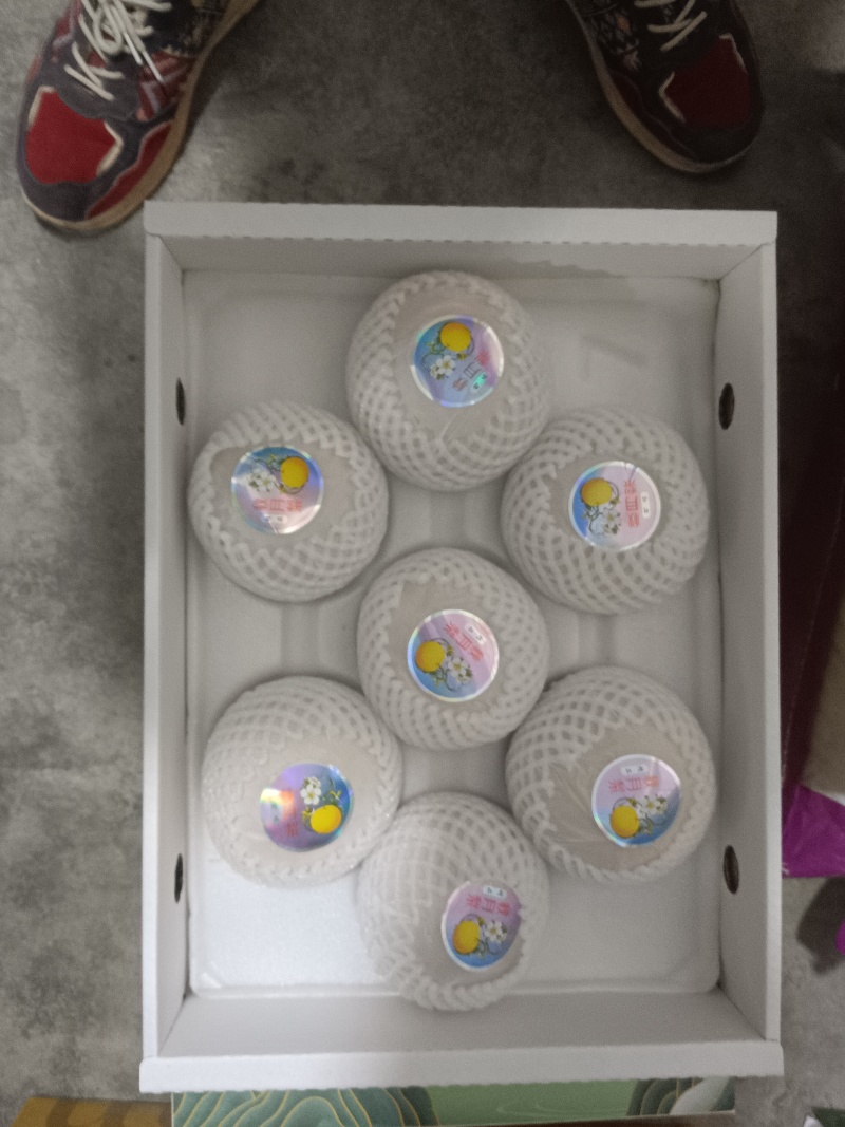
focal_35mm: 28
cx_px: 422
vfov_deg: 63.4
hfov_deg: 49.7
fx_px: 912
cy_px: 564
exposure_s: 1/25
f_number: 1.8
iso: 2910
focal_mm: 4.05
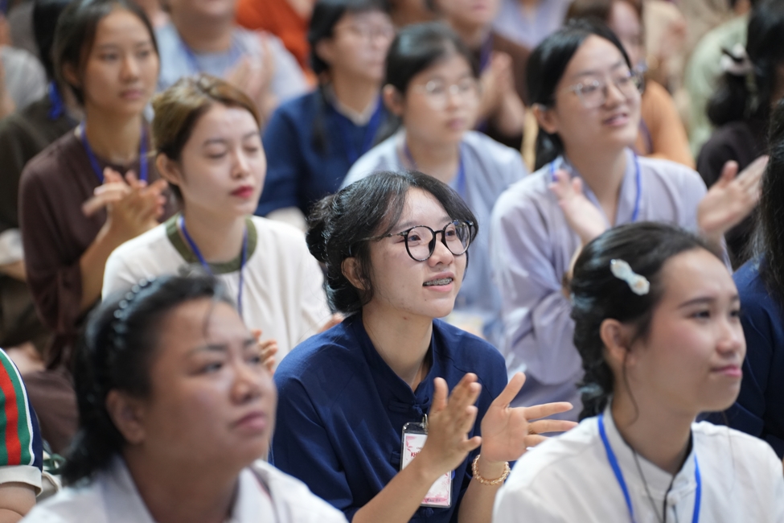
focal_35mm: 132
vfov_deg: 10.4
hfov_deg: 15.5
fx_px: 2874
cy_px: 262
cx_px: 392
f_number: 3.2
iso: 3200
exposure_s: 1/100
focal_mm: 132
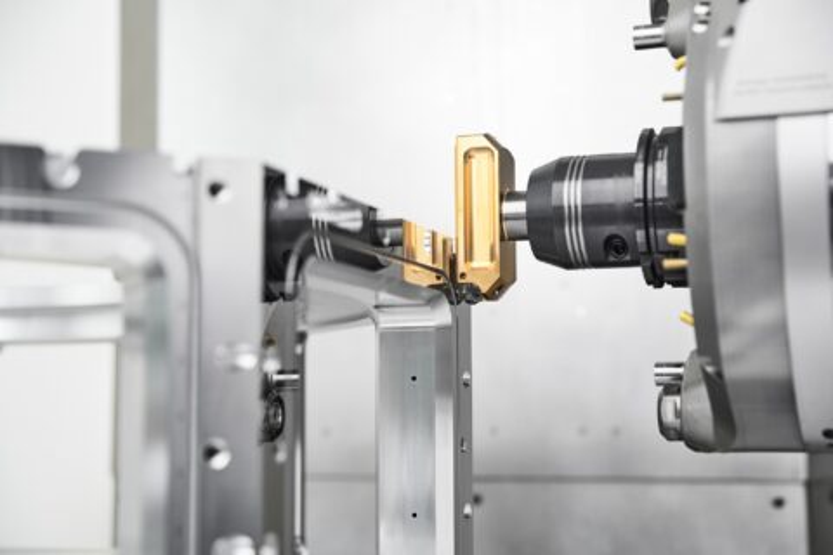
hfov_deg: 28.8
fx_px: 1620
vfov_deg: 19.5
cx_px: 416
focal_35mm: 70
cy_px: 278
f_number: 4
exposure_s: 1/250
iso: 800
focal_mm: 70
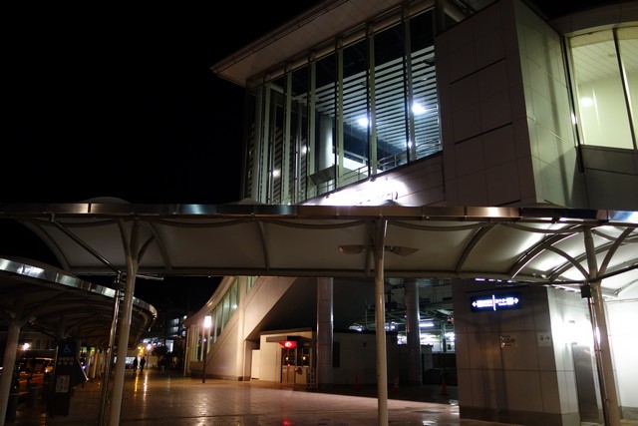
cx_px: 319
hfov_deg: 65.5
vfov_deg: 46.4
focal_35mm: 28
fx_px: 496
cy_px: 213
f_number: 1.8
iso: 500
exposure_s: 1/30
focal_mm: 10.4
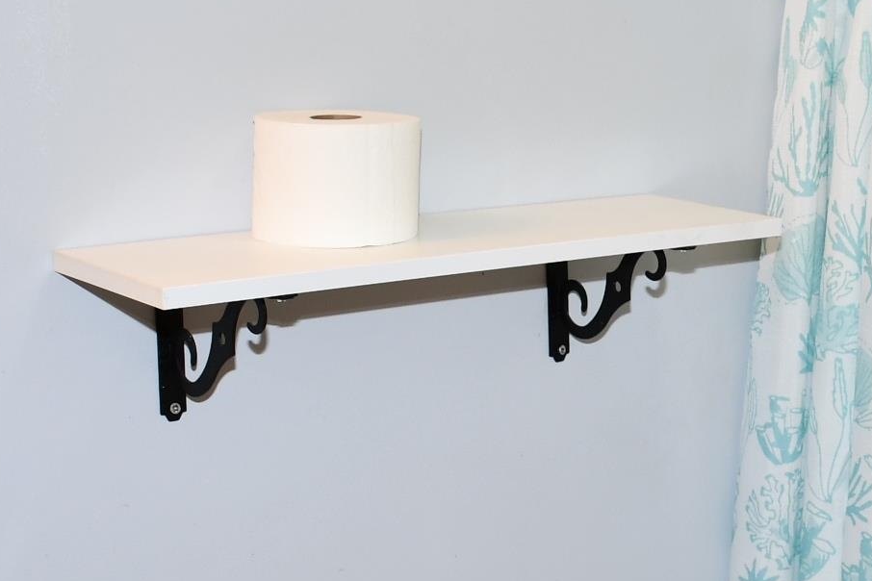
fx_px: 2010
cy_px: 408
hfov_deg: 23.3
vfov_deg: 16.4
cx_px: 894
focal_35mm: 83
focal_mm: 18
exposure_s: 1/60
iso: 280
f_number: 4
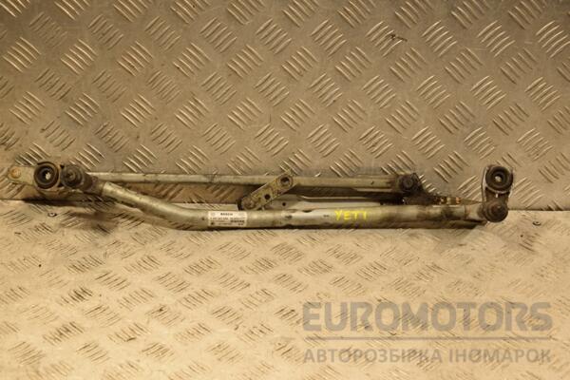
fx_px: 1069
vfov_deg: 20.2
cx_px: 285
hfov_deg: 29.9
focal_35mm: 68
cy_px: 190
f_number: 6.3
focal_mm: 45
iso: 800
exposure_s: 1/160
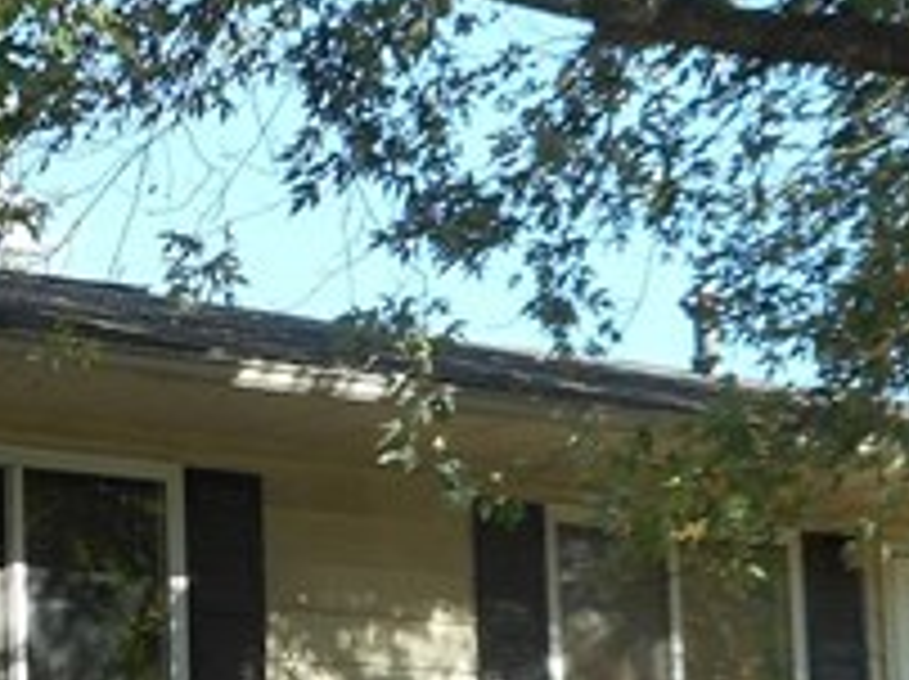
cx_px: -50
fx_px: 3331
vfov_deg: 11.6
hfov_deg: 15.2
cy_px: 540
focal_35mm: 127
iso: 80
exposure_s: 1/200
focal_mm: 4.5
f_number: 3.7
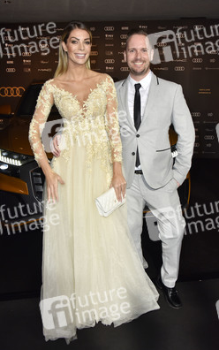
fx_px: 343
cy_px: 176
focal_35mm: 36
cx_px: 110
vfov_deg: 54.0
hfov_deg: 35.4
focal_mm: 35
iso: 1250
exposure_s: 1/200
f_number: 6.3
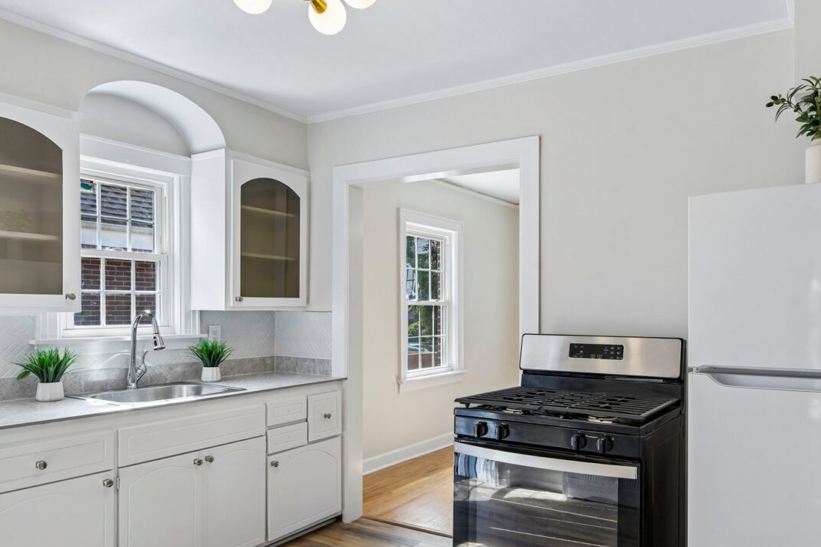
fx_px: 616
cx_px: 497
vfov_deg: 47.8
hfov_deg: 66.7
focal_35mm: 27
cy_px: 300
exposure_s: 1/20
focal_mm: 18
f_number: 9
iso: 200
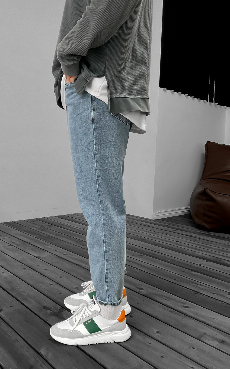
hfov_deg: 40.6
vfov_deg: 61.2
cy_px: 183
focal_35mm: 31
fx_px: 311
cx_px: 107
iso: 80
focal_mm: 3
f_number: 1.8
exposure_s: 1/60
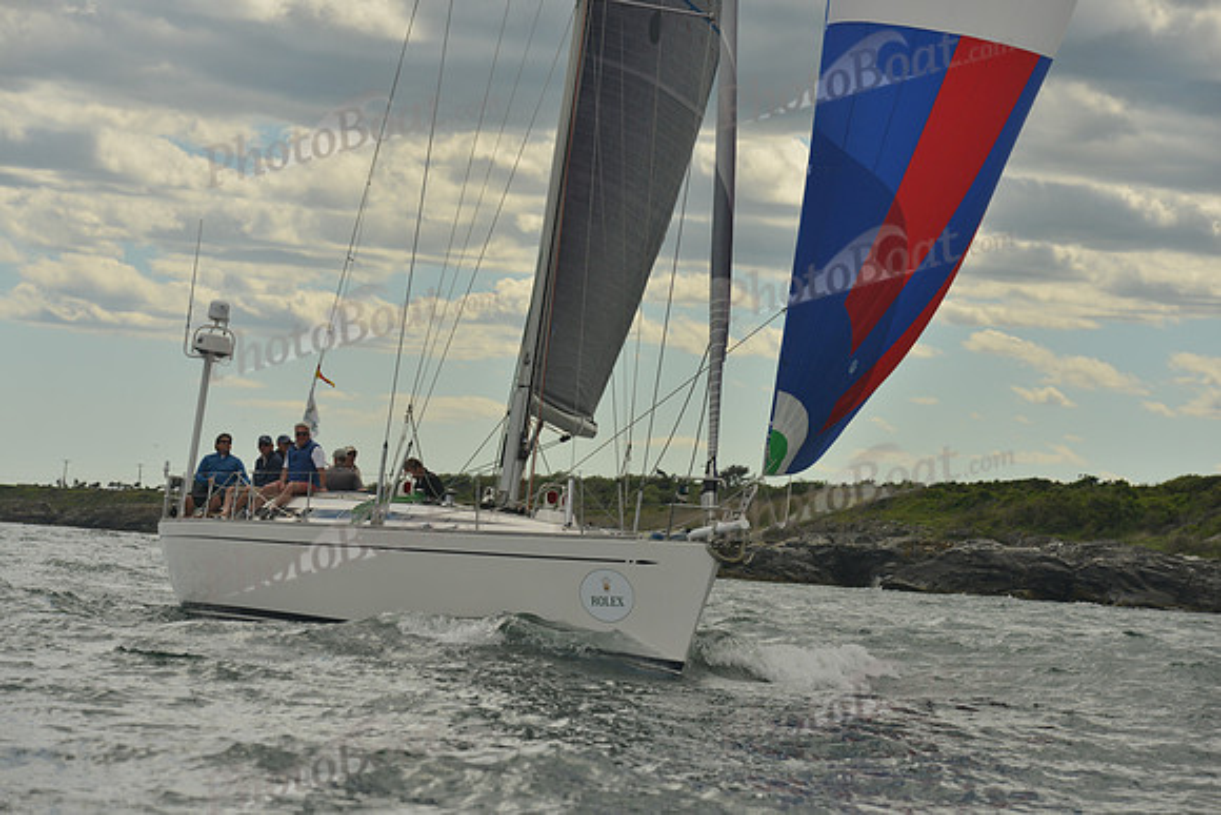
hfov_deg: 15.2
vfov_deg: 10.2
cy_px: 408
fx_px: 4580
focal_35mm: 135
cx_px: 610
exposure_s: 1/1000
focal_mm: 135
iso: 400
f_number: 8
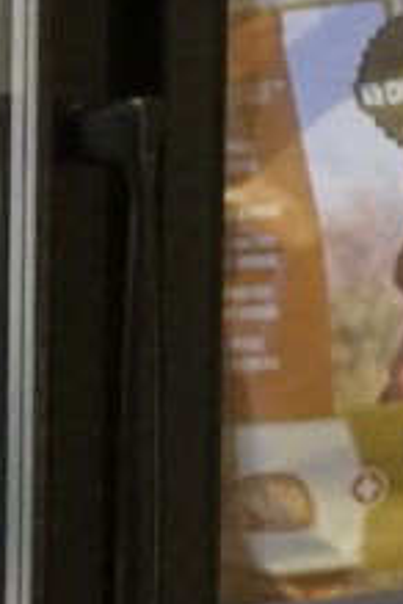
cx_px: -1215
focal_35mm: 328
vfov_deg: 6.3
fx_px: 5507
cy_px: 694
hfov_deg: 3.9
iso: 1600
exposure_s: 1/160
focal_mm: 28
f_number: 4
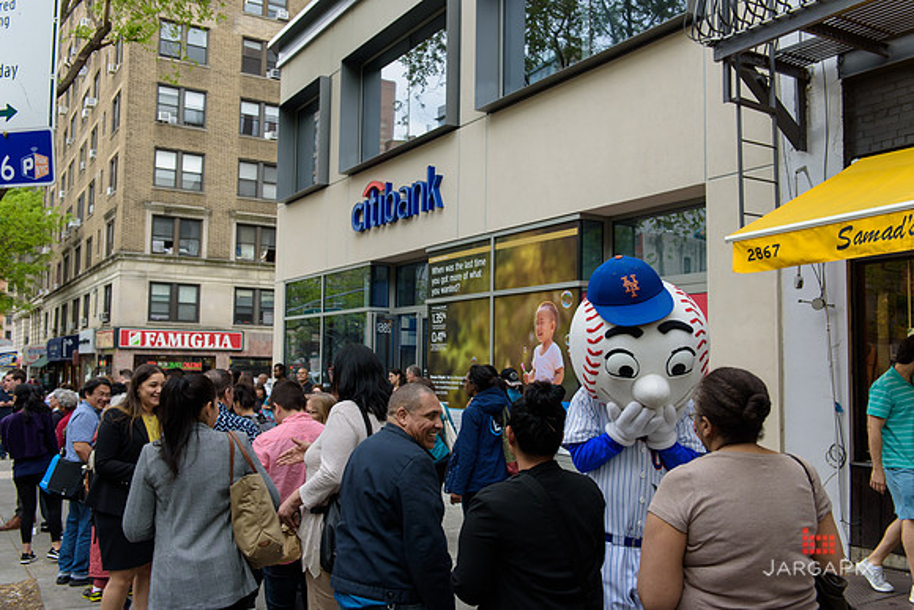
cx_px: 457
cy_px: 305
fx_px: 813
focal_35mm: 32
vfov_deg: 41.1
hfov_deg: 58.7
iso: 200
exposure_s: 1/250
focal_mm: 32
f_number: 4
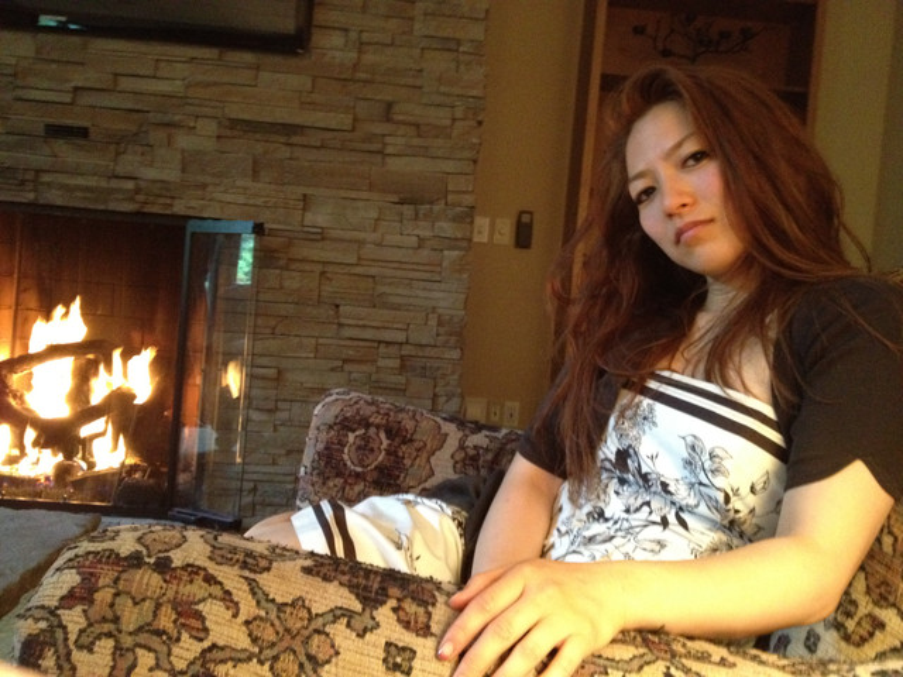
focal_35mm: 35
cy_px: 338
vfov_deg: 40.7
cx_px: 452
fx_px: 913
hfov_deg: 52.6
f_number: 2.4
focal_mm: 4.28
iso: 640
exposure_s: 1/15
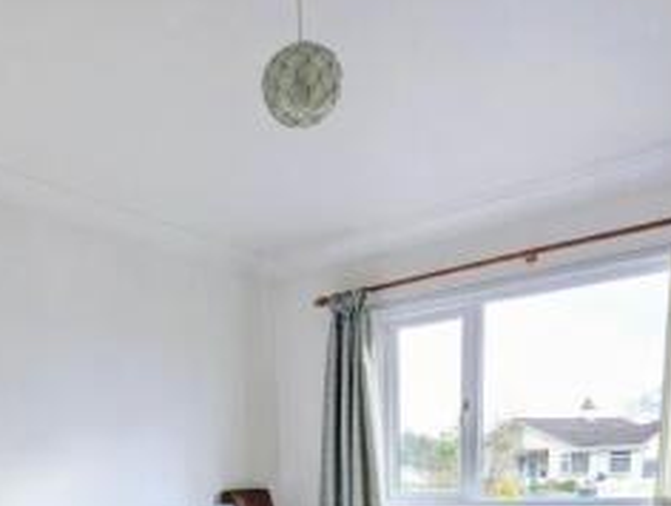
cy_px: 593
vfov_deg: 35.7
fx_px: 622
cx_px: 259
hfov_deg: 56.2
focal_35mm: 32
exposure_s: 1/197
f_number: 2.2
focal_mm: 1.95
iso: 52
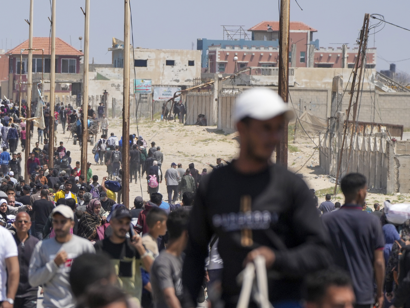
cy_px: 184
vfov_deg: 2.9
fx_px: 6100
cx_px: 23
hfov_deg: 3.8
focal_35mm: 515
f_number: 7.1
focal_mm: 232
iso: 400
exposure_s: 1/1600
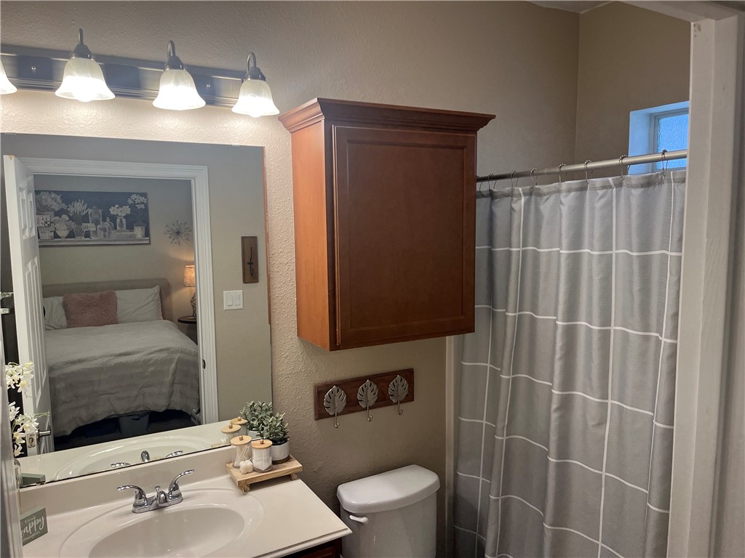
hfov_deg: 67.3
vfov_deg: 53.1
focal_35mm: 26
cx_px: 372
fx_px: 560
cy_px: 279
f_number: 1.6
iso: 100
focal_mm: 5.1
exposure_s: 1/120
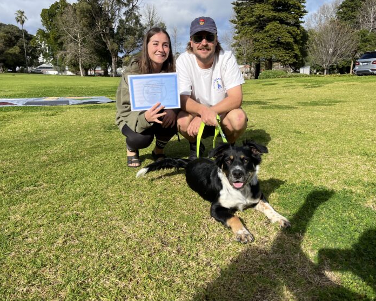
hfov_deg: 62.2
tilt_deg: -13.4
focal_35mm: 28
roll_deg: +0.3
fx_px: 312
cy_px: 147
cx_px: 187
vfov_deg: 51.5
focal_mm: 5.1
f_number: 1.6
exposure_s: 1/3135
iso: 50
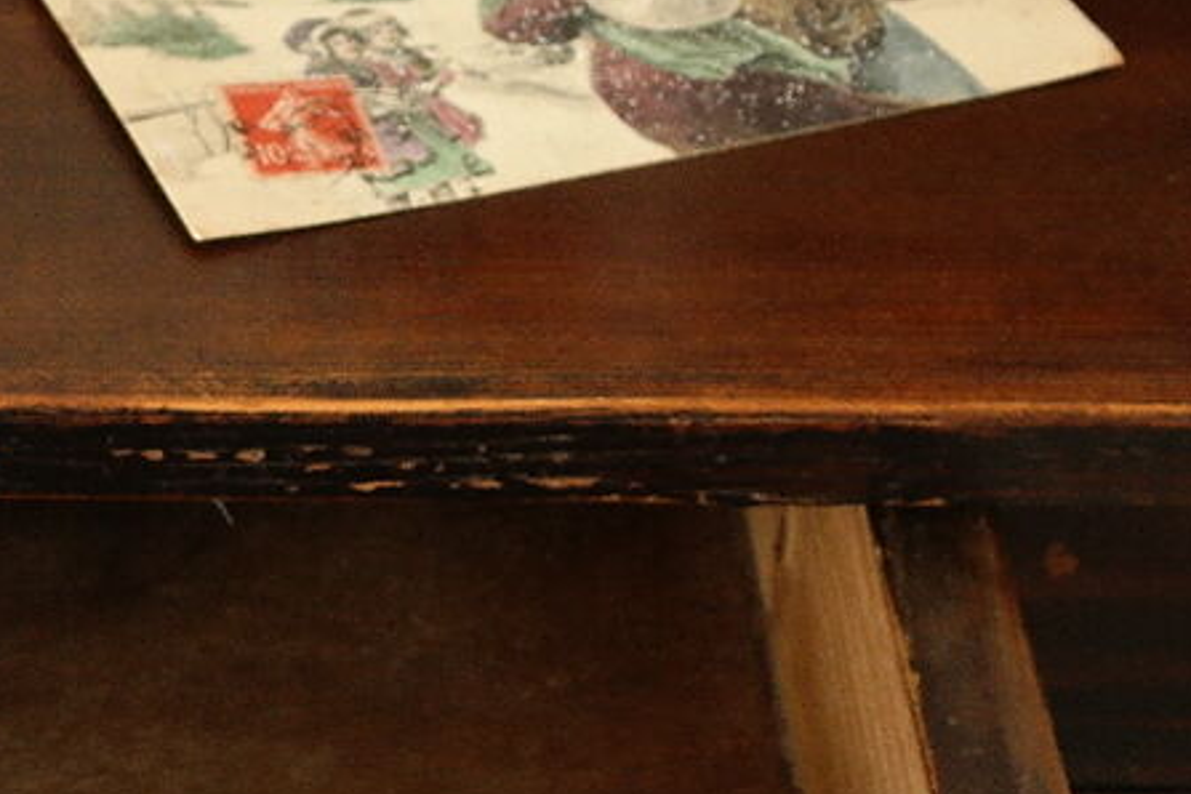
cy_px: 725
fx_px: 3837
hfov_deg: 17.0
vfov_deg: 11.7
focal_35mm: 116
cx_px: -157
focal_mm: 20
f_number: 5.6
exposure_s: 1/30
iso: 400
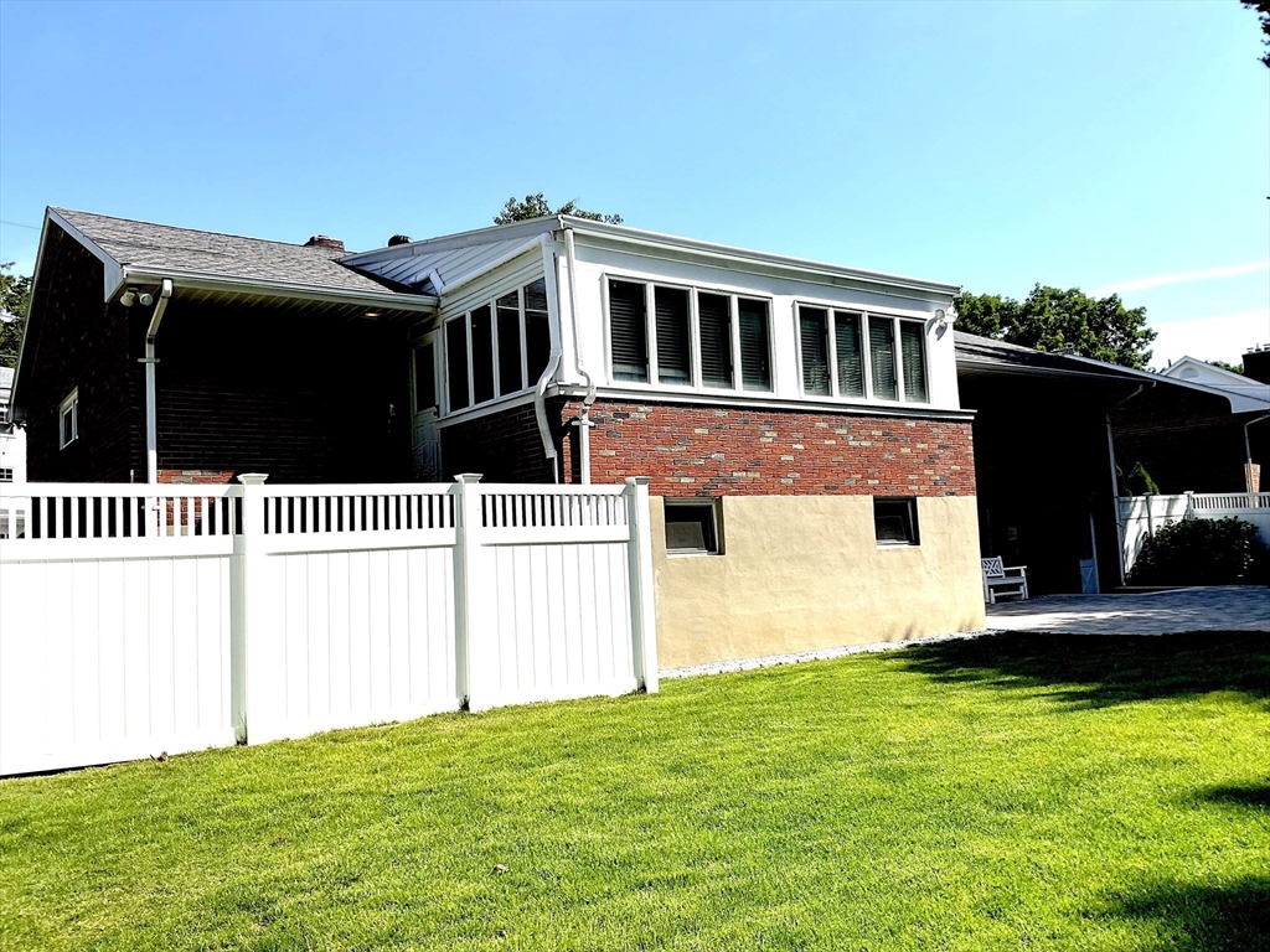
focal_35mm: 29
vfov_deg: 48.2
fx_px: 1064
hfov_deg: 61.7
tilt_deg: +5.1
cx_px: 635
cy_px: 476
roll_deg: +3.2
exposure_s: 1/2227
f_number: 1.8
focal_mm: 3
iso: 16
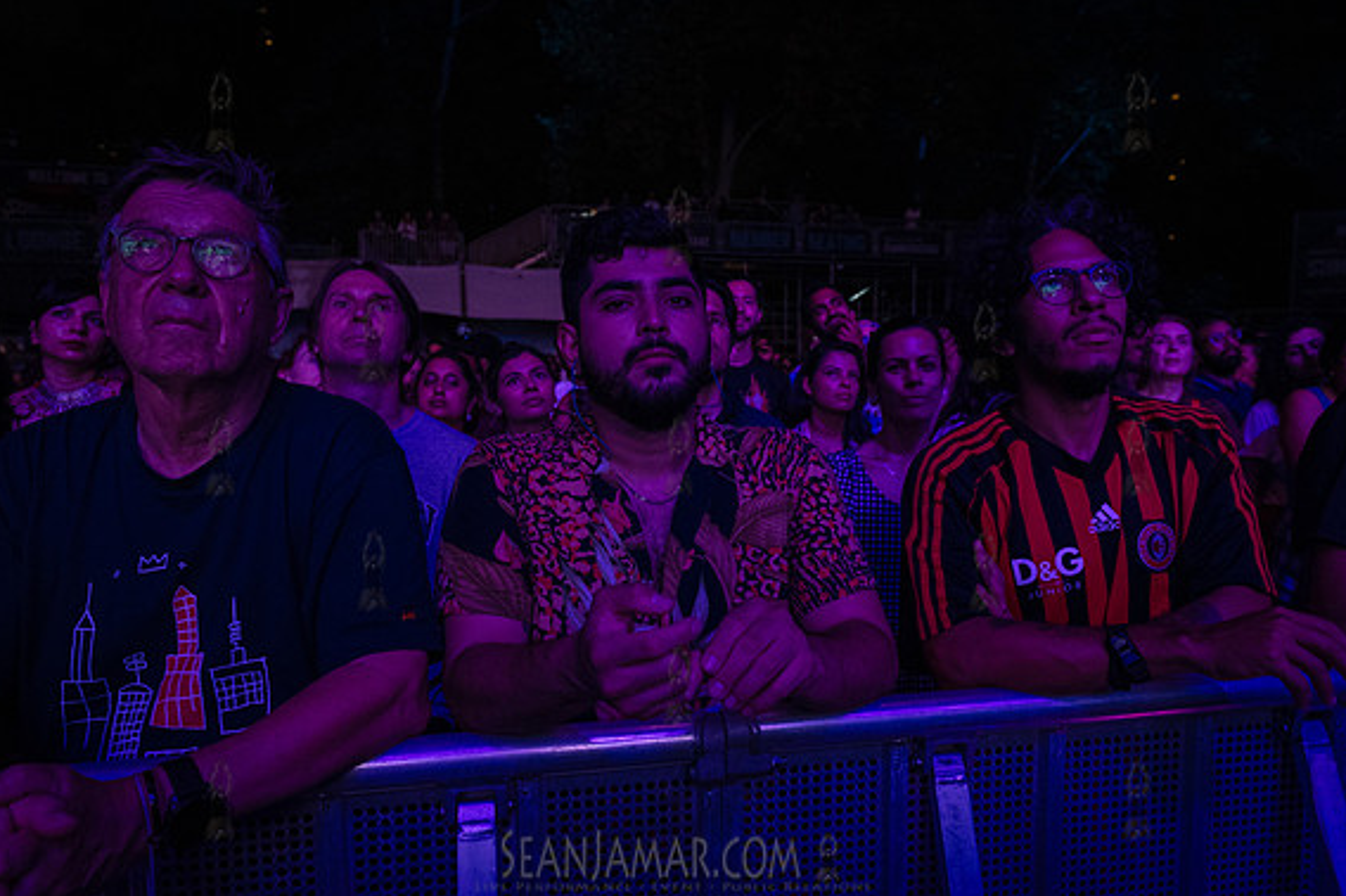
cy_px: 455
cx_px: 701
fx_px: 972
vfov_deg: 49.5
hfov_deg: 69.4
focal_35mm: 26
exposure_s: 1/200
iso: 5000
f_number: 4
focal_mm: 24
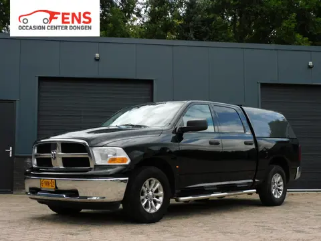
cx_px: 160
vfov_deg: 26.6
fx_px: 510
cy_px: 120
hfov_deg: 34.9
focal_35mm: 55
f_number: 4
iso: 125
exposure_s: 1/400
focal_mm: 9.9
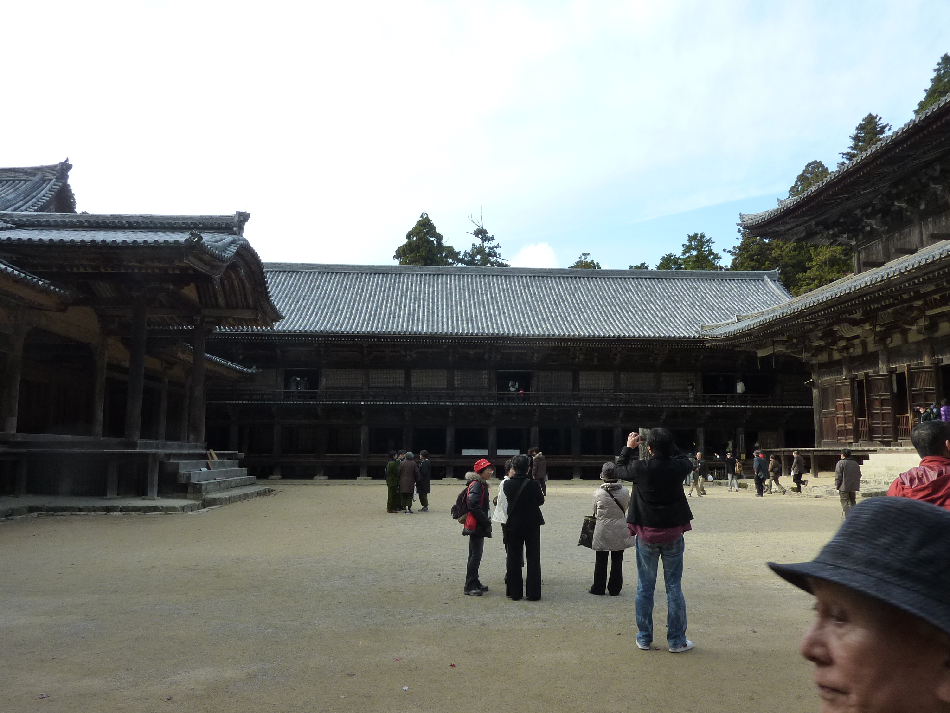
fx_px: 686
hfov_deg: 69.4
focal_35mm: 25
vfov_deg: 54.9
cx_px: 475
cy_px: 356
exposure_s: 1/200
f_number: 4
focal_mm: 4.1
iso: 125
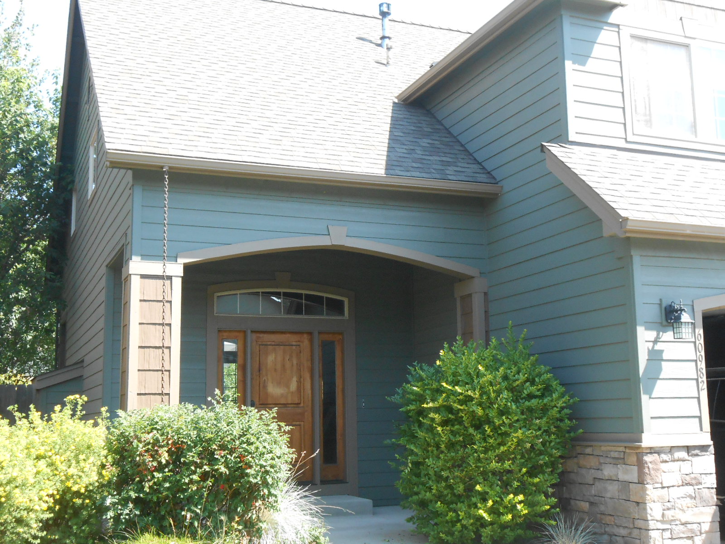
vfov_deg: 32.9
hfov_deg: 42.9
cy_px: 272
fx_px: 922
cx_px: 362
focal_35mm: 44
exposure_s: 1/250
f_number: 4.5
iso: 250
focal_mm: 7.8
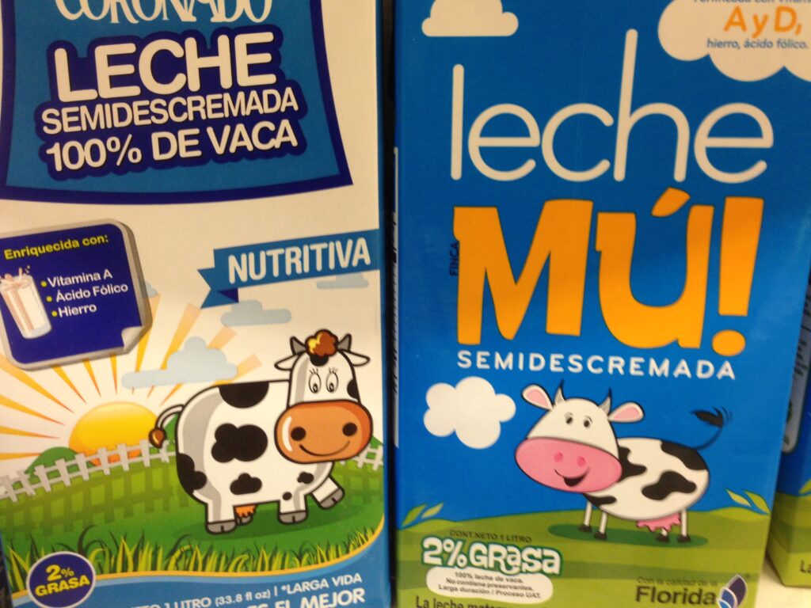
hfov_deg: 55.4
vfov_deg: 42.9
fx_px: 773
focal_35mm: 33
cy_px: 304
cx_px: 406
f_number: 2.4
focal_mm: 4.12
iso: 80
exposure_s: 1/20
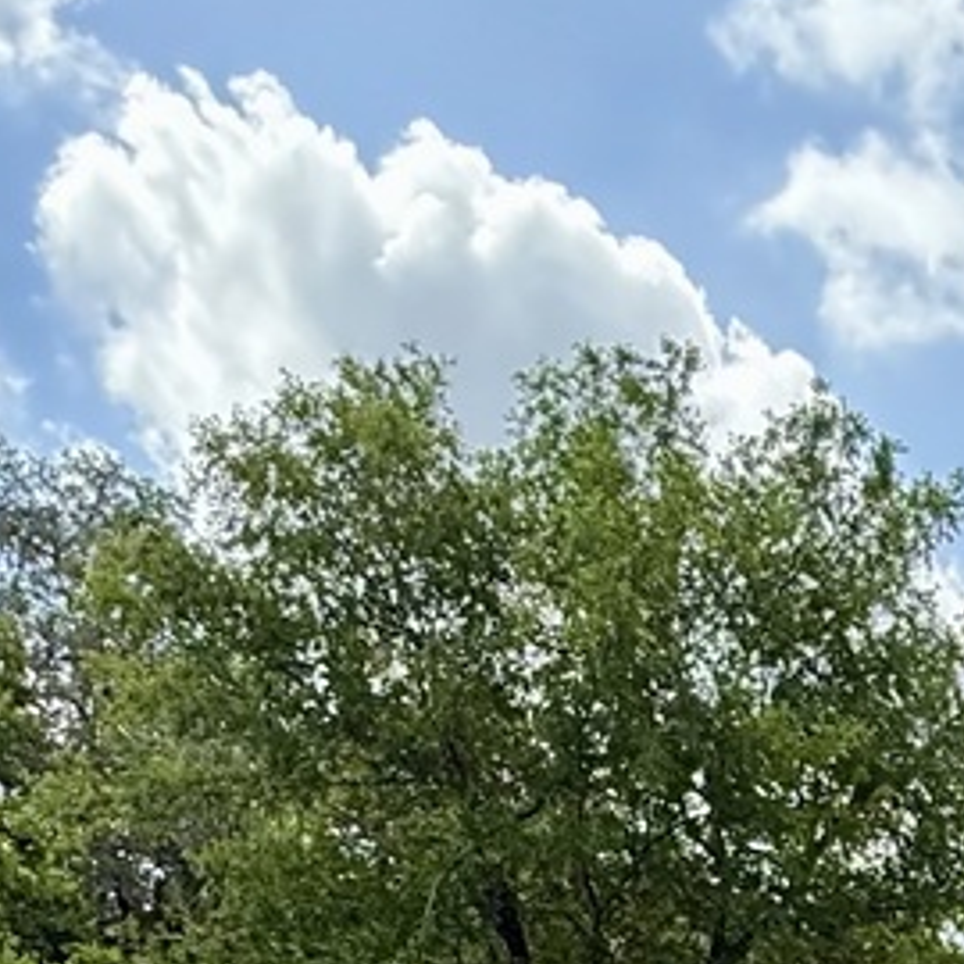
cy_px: 1482
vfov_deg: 21.5
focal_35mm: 66
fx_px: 2079
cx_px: 1182
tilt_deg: -1.8
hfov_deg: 23.6
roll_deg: -0.6
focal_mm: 2.22
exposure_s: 1/658
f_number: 2.2
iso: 64
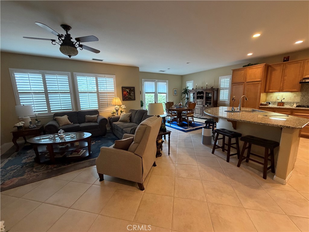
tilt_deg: -8.5
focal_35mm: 14
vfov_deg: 85.7
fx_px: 125
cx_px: 154
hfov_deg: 102.1
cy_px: 116
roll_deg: +1.7
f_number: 2.2
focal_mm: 2.22
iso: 400
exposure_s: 1/60
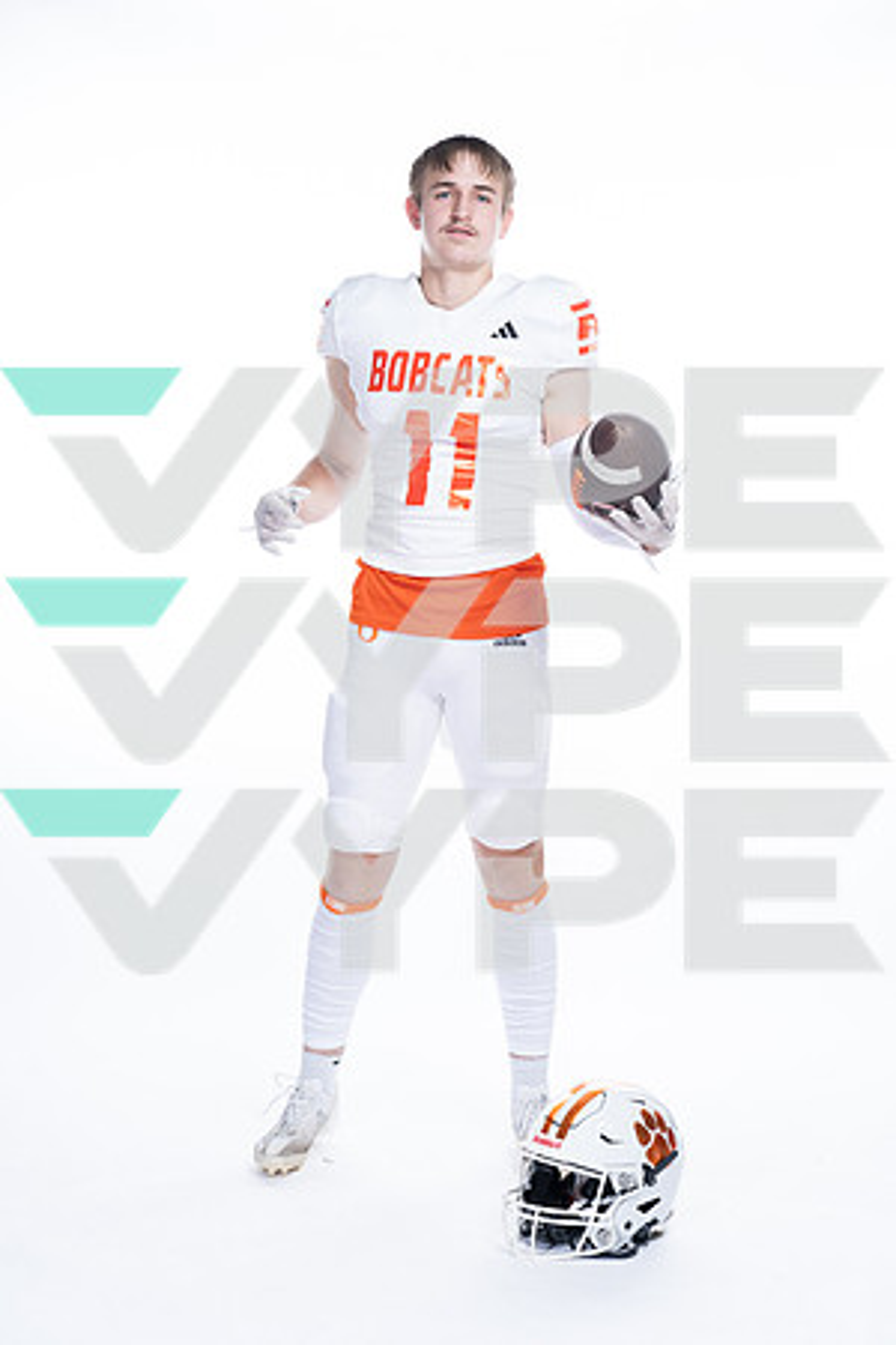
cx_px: 448
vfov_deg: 35.1
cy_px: 672
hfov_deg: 23.8
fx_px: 2128
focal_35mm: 57
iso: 400
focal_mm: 57
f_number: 5.6
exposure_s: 1/250
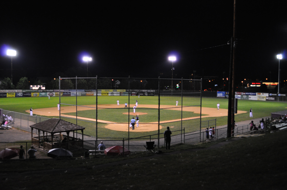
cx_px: 144
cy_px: 95
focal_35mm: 33
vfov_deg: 39.9
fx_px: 263
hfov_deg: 57.3
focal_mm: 22
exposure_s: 1/125
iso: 1600
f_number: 4
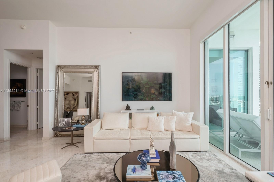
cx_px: 137
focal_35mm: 17
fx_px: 129
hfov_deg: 93.3
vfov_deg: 70.4
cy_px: 91
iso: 200
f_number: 10
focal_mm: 17
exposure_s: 1/25
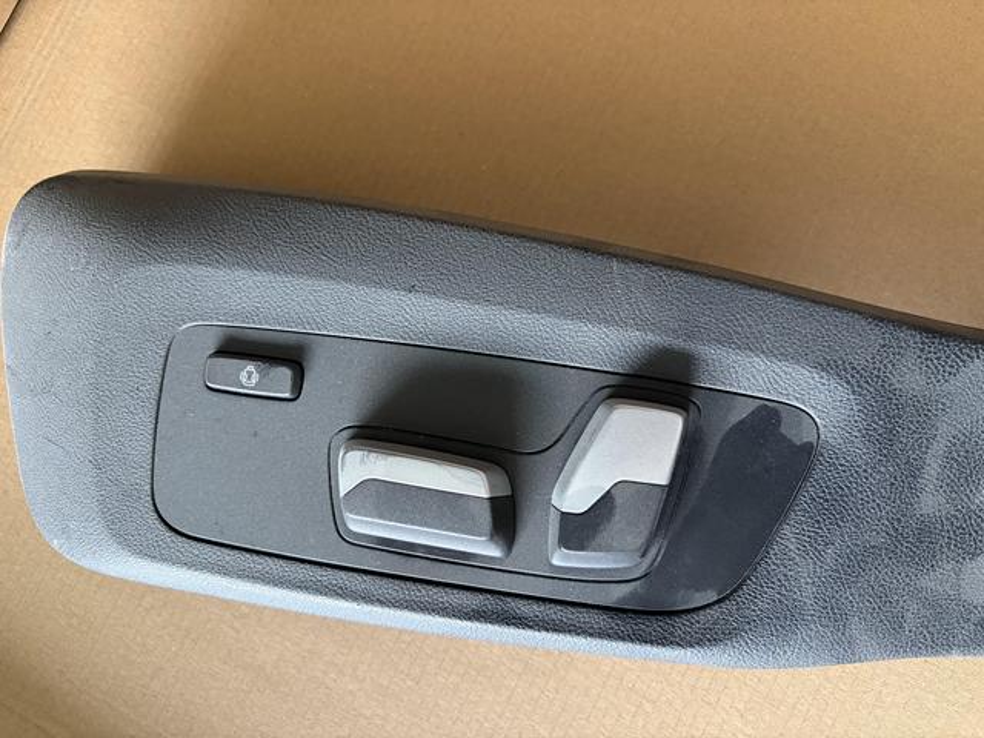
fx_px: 739
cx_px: 492
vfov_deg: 53.1
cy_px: 369
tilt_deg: -78.4
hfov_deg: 67.3
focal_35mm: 26
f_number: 1.6
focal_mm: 5.96
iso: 500
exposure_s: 1/60
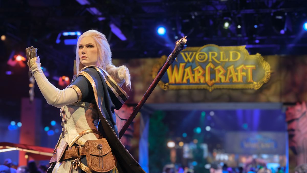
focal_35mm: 70
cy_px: 94
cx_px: 147
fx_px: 569
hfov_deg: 30.2
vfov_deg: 17.3
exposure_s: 1/60
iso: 3200
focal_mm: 39.3
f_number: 4
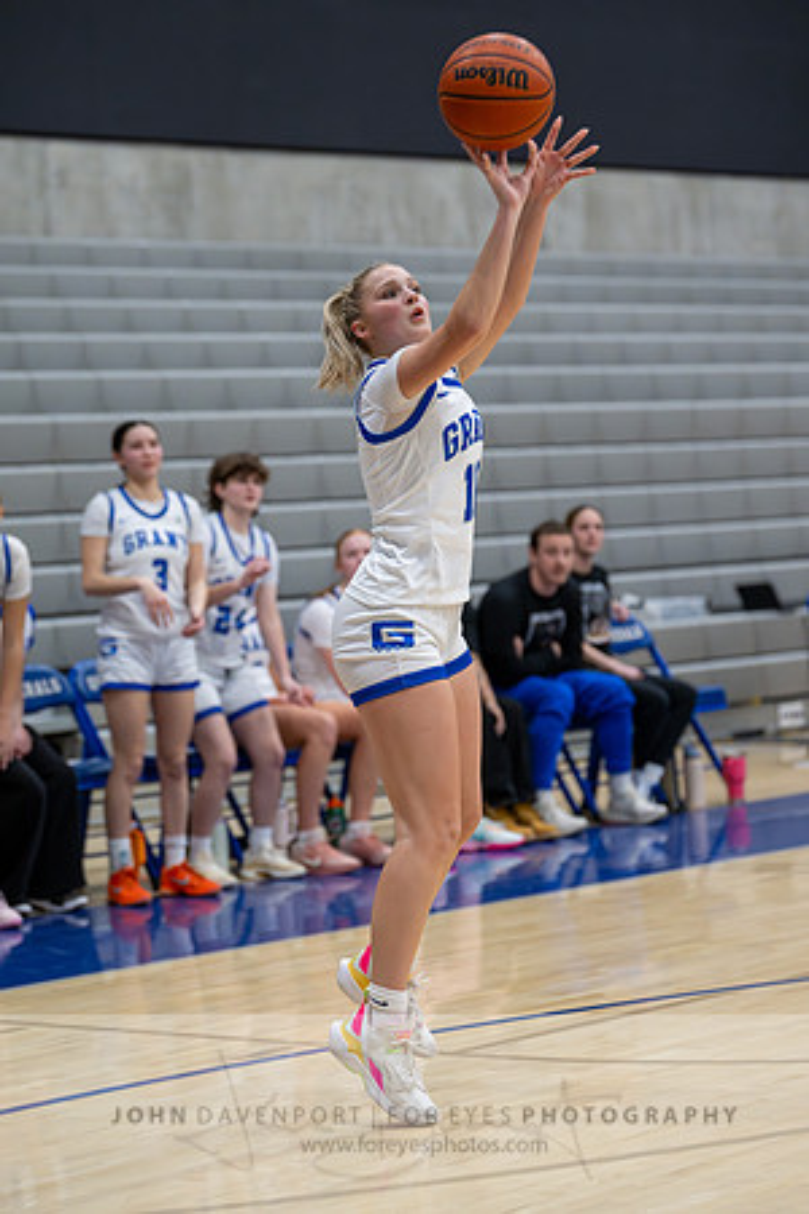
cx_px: 404
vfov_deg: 20.0
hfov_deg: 13.4
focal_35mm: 102
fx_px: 3438
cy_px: 607
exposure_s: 1/1000
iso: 7200
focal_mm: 102
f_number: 2.8
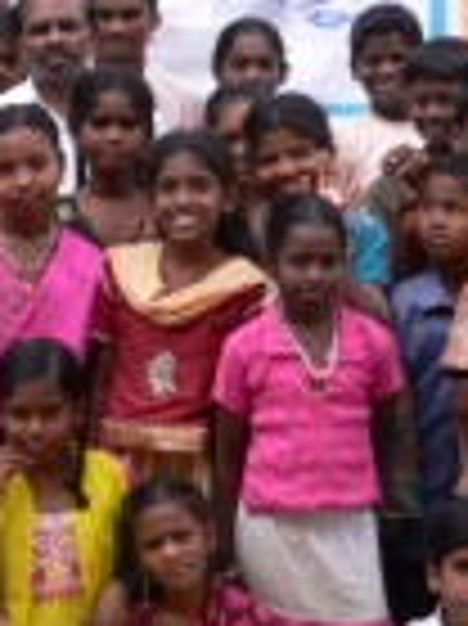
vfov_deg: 17.4
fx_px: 2040
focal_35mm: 113
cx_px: 27
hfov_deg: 13.0
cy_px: 284
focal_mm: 5.8
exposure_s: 1/250
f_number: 2.8
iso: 80
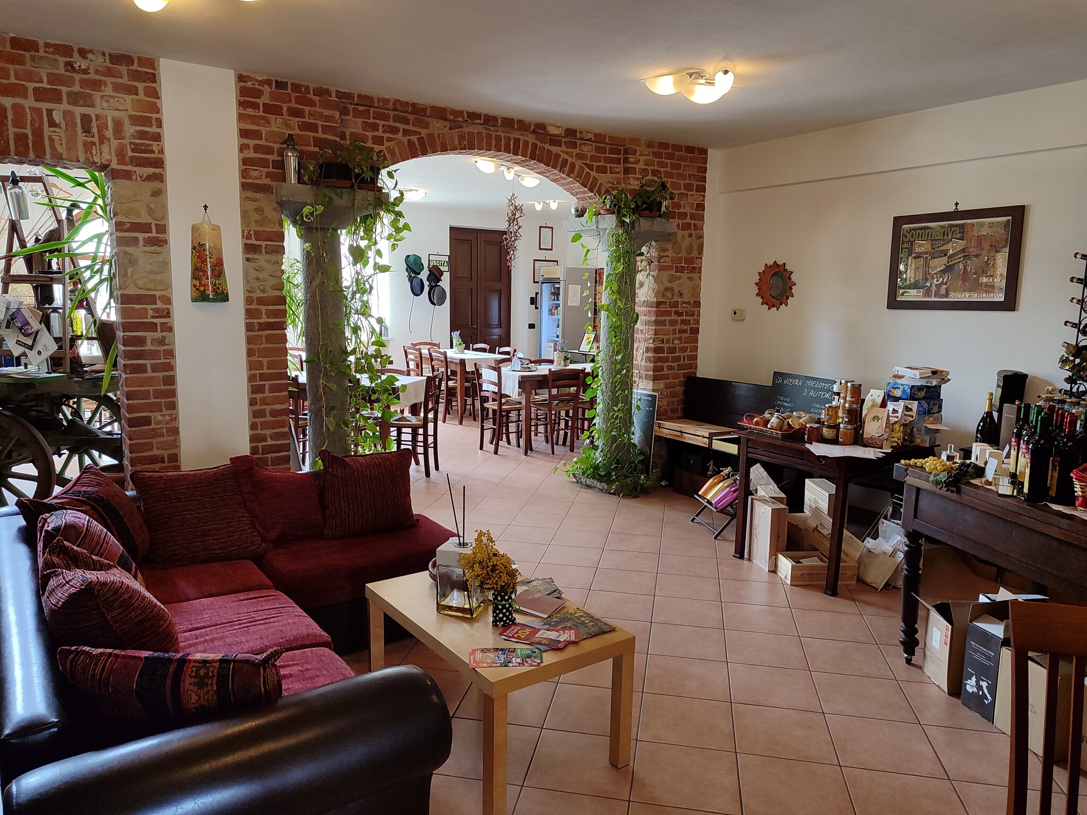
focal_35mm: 25
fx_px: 785
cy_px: 408
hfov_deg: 69.4
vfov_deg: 54.9
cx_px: 544
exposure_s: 1/50
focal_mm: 5.95
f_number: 1.89
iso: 244
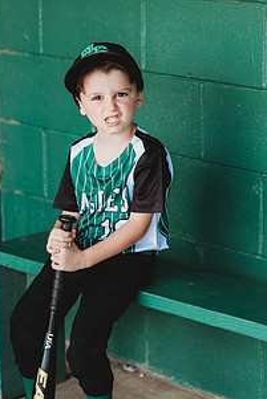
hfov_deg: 10.8
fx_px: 1411
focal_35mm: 127
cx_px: 105
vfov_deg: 16.1
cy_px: 255
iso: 320
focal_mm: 85
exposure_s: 1/250
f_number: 2.8
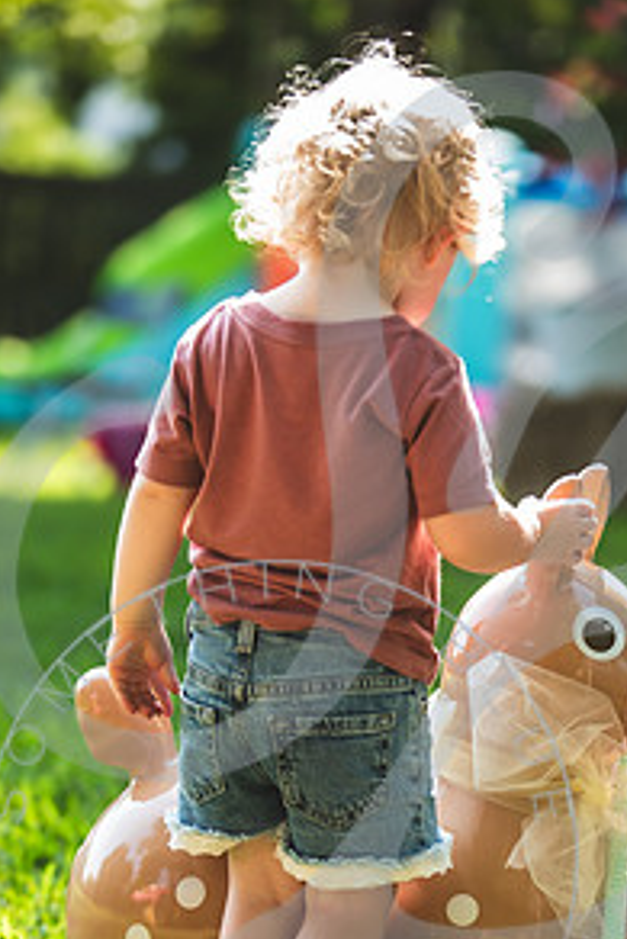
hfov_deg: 8.7
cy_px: 614
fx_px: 4096
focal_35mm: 157
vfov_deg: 13.1
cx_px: 424
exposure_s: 1/320
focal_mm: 102
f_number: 2.8
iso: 200
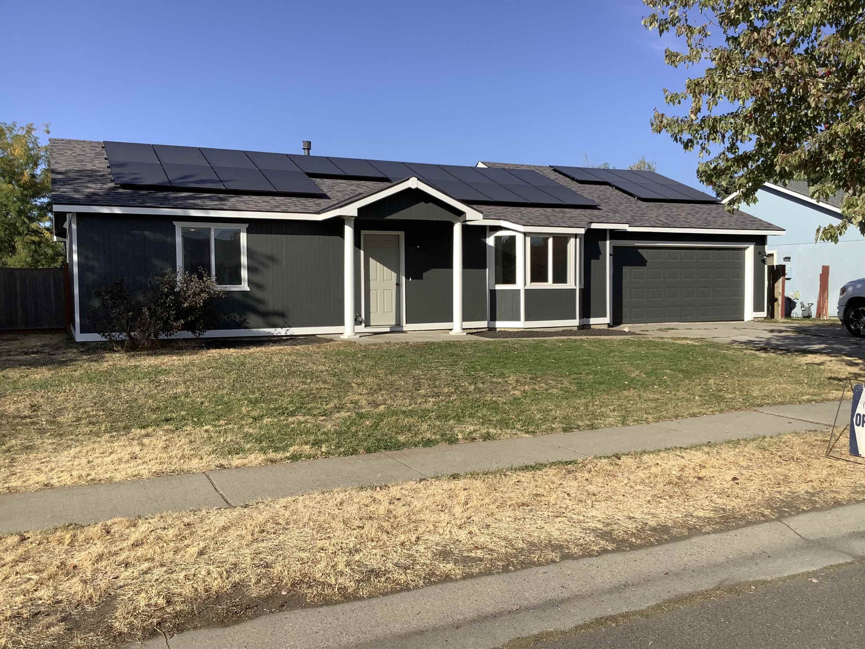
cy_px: 324
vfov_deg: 45.4
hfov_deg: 58.4
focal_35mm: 31
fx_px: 775
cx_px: 432
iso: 25
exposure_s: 1/1481
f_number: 2.4
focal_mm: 3.3
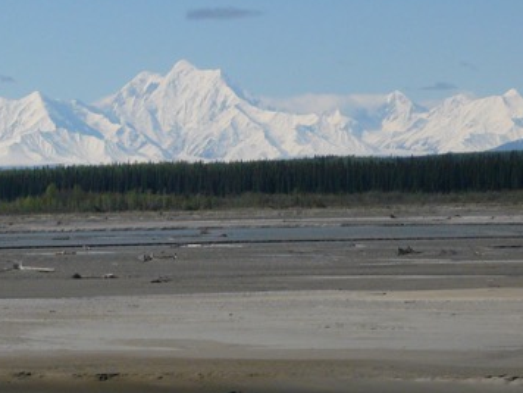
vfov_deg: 7.9
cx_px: 176
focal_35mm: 187
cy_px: 150
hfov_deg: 10.6
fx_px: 2825
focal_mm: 14.2
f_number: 14
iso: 100
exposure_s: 1/160
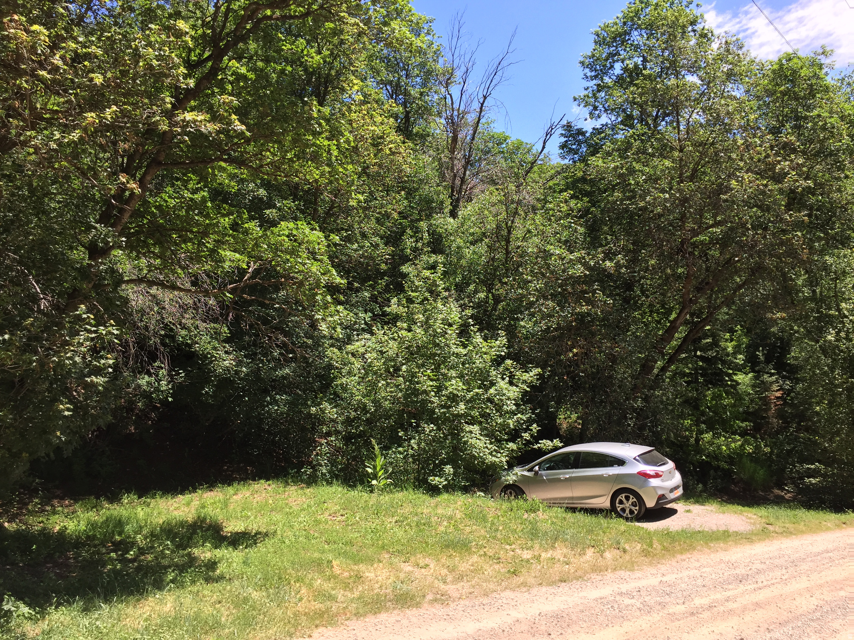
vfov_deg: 48.2
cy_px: 320
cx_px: 427
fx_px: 715
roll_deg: +3.2
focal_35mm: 29
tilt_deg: +4.9
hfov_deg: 61.7
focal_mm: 4.15
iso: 32
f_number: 2.2
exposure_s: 1/760
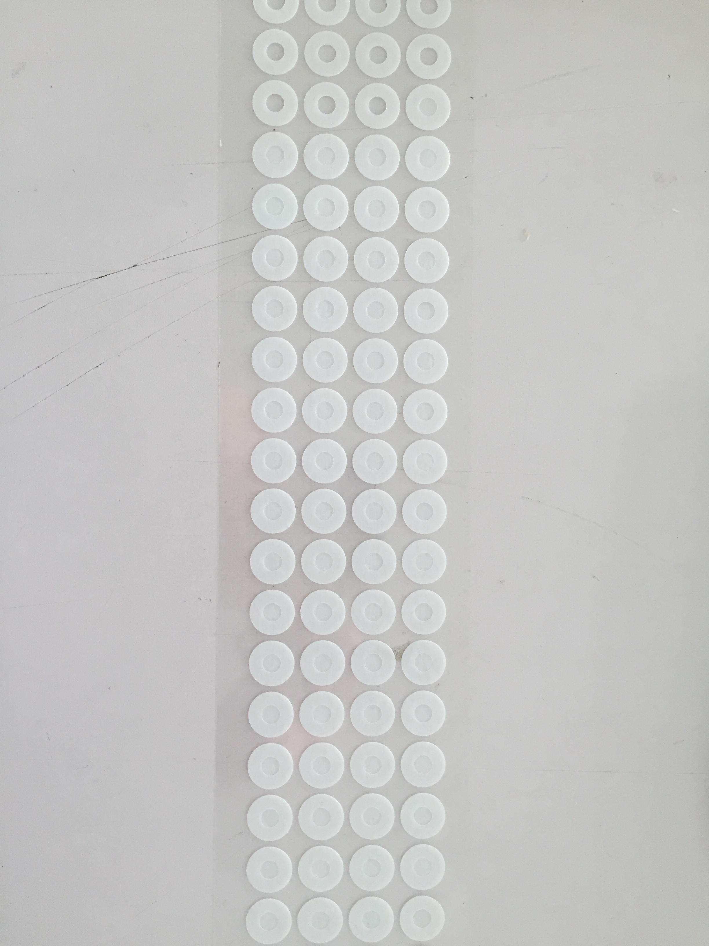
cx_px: 354
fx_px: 792
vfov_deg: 61.7
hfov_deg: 48.2
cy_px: 473
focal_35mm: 29
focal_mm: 4.15
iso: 40
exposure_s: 1/33
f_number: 2.2
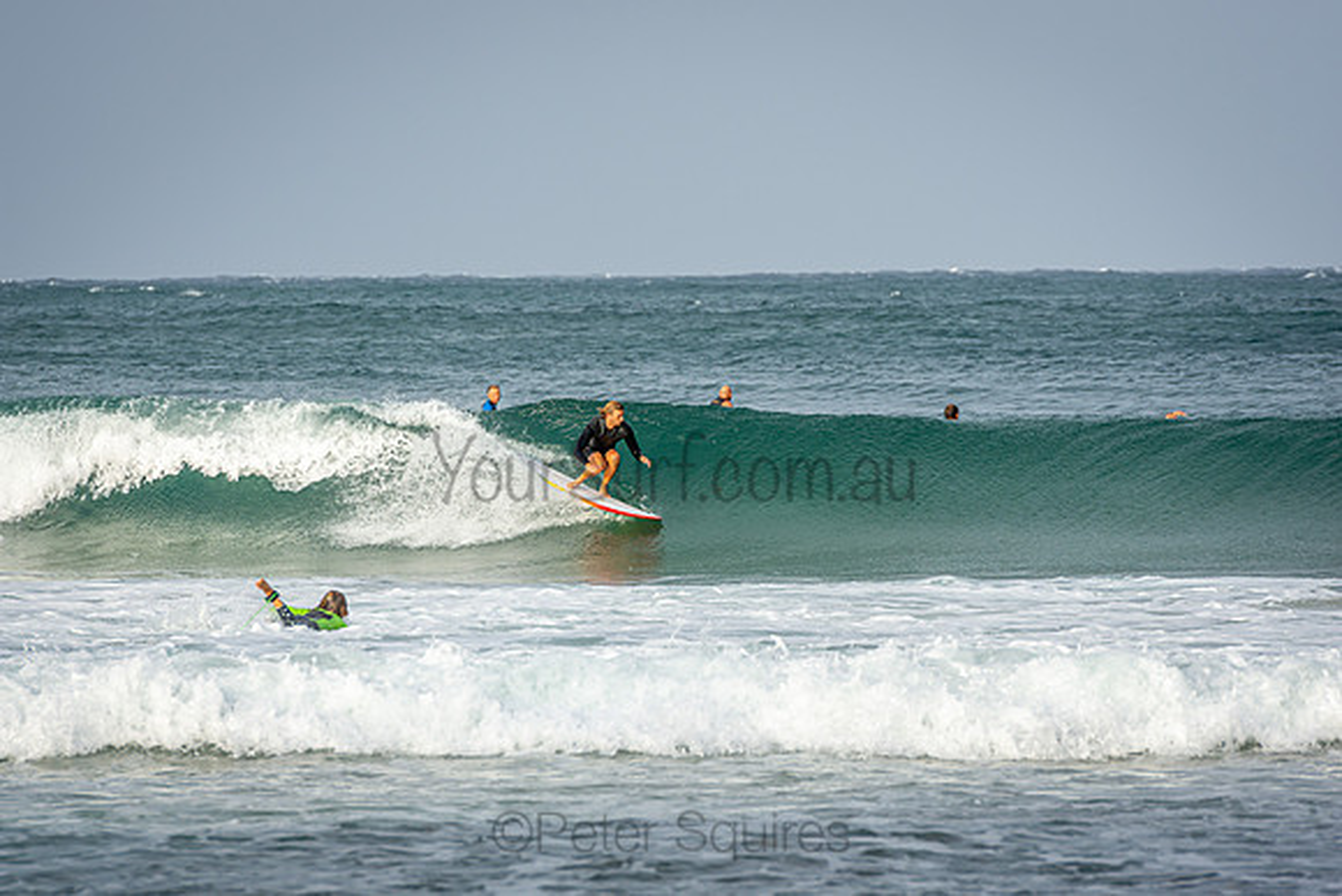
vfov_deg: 4.6
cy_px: 448
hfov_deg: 6.9
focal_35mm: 300
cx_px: 671
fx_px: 11185
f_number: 5.6
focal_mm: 200
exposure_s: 1/1250
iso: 200
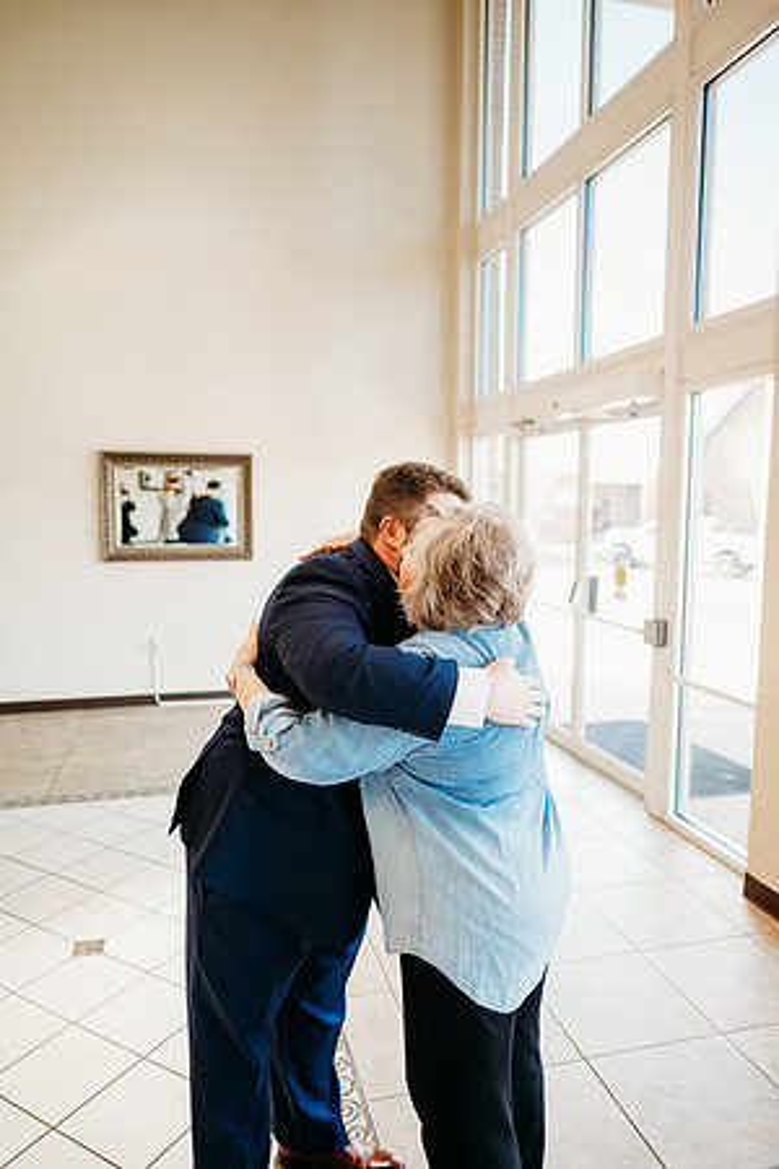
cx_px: 390
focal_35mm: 24
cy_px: 584
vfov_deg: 73.7
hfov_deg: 53.1
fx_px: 779
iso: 400
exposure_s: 1/160
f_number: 1.8
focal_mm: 24
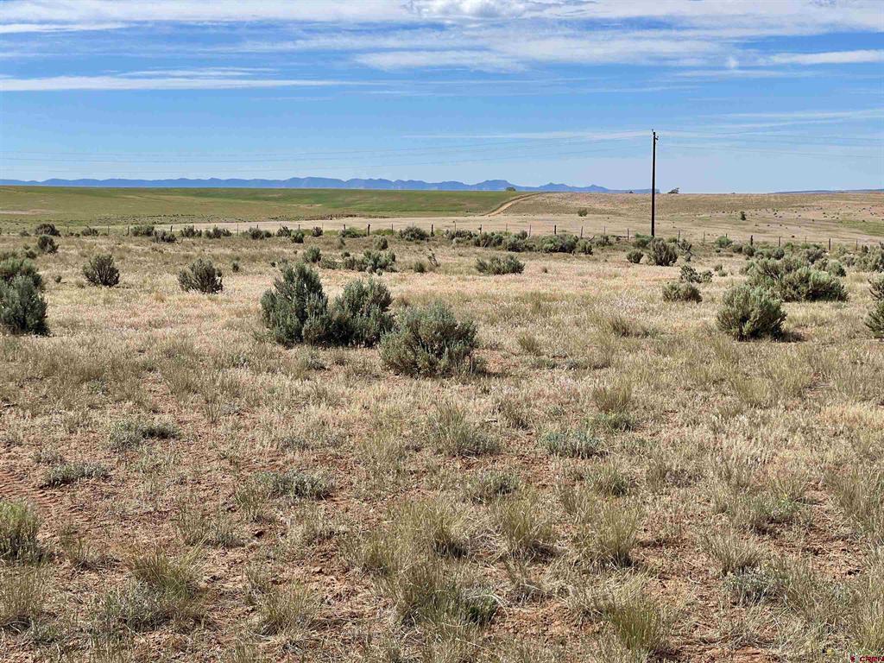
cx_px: 442
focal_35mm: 52
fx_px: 1328
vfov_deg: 28.0
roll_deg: +0.3
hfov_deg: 36.8
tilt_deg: -6.5
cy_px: 332
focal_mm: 6
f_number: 2
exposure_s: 1/1916
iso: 25
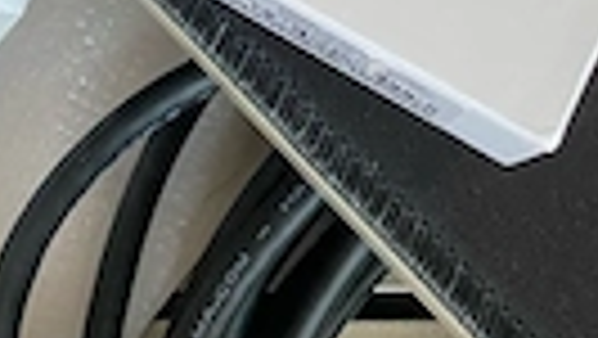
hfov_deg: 24.1
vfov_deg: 11.6
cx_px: 571
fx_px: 1349
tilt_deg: -60.0
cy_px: -478
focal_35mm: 85
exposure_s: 1/60
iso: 125
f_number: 1.8
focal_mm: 4.25
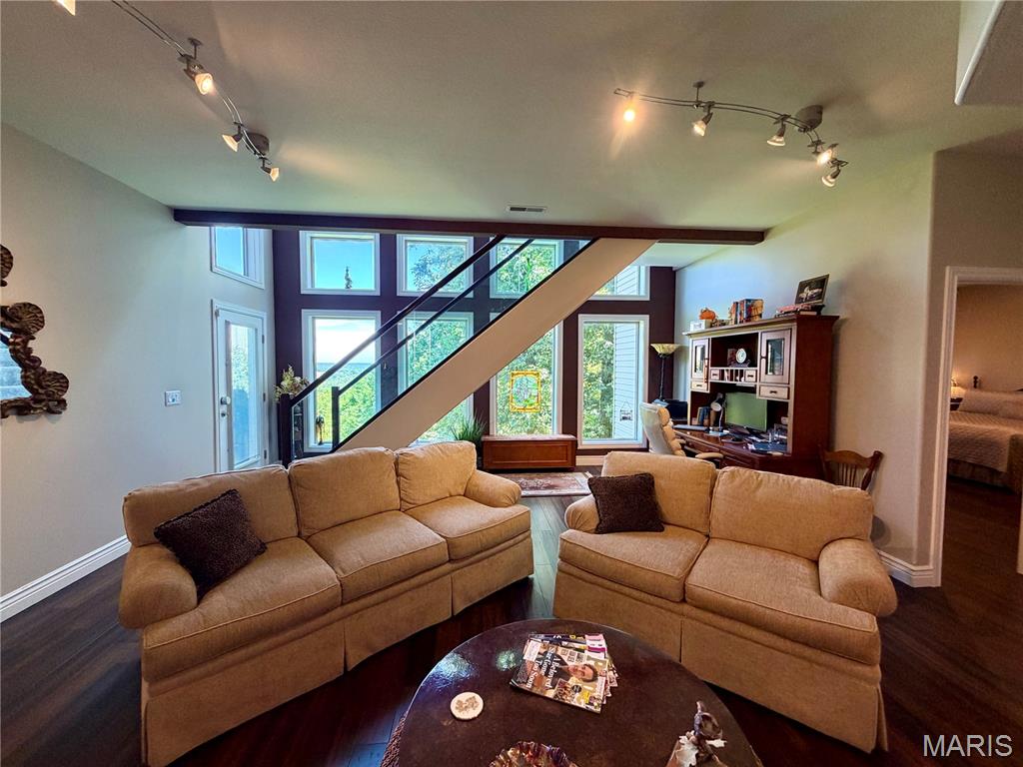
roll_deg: +0.4
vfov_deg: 85.7
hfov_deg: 102.1
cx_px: 512
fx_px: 414
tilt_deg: -2.9
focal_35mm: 14
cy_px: 384
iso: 160
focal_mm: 2.22
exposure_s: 1/60
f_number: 2.2
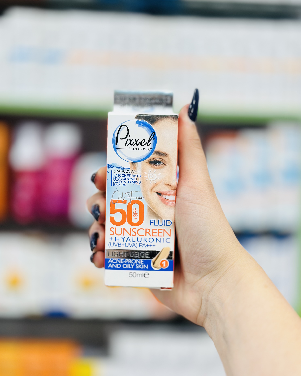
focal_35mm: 51
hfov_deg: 29.7
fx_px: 568
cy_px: 195
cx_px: 153
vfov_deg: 36.7
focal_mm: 6.86
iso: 80
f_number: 1.78
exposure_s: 1/100
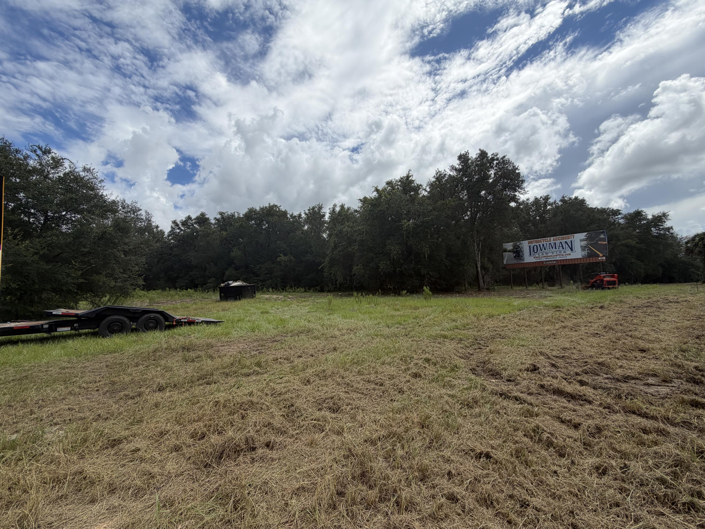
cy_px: 264
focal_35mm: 14
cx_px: 352
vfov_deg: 85.7
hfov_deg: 102.1
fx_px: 285
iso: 20
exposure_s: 1/1399
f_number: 2.2
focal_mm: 2.22
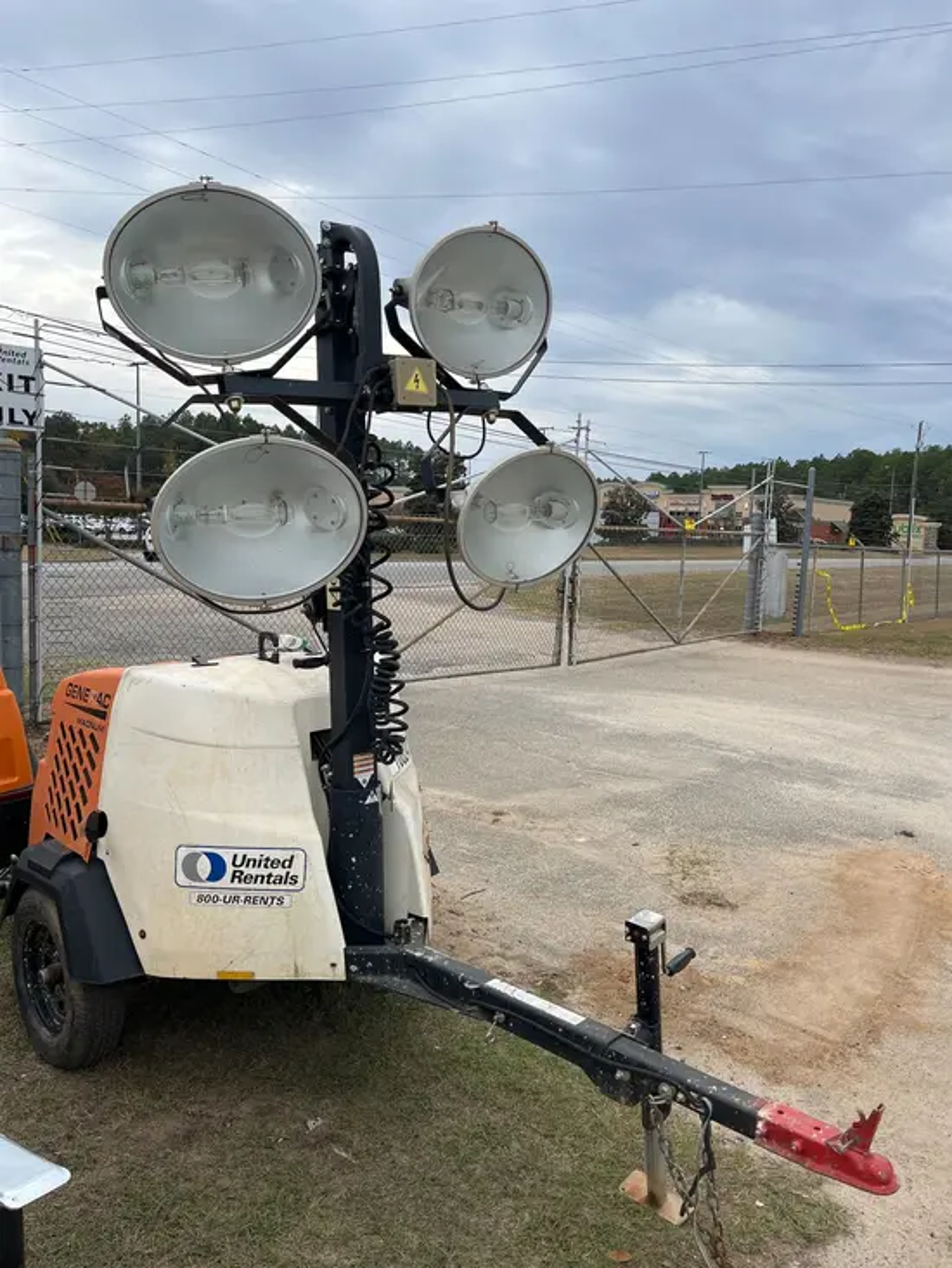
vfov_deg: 67.3
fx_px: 953
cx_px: 476
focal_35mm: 26
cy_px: 634
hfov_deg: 53.1
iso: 50
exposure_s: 1/1458
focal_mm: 5.1
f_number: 1.6
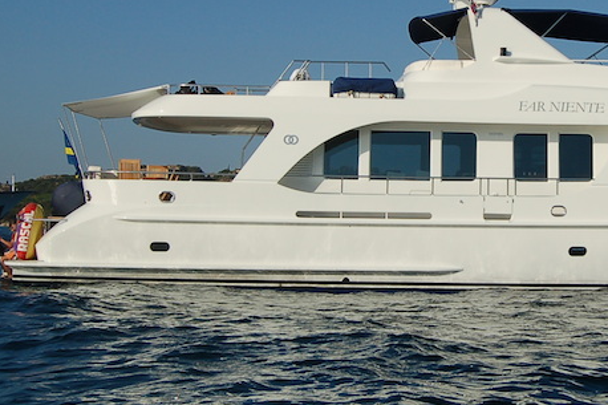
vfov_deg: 17.6
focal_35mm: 77
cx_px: 524
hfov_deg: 25.6
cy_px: 119
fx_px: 1302
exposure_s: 1/1600
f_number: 6.3
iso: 200
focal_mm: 23
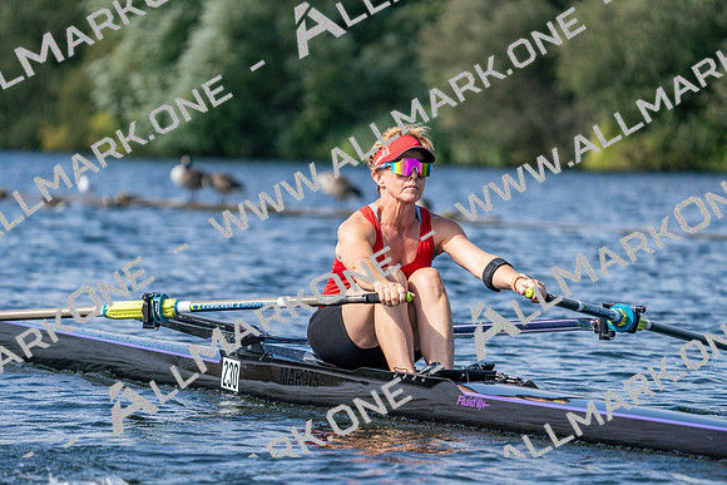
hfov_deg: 7.3
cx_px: 364
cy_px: 242
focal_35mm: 284
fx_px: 5736
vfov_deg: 4.8
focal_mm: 284
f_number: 5.6
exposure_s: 1/1600
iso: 320
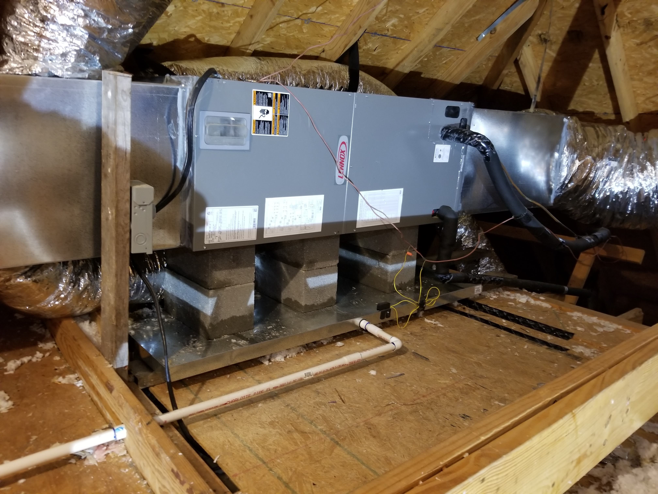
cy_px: 247
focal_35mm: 26
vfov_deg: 53.1
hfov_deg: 67.3
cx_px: 329
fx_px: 494
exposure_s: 1/10
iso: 200
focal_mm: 4.25
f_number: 1.7
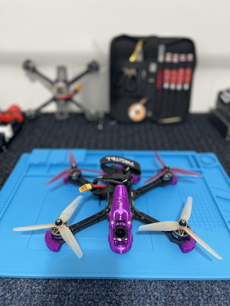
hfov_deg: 53.1
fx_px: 230
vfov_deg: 67.3
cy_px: 153
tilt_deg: -33.5
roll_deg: +0.3
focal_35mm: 26
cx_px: 115
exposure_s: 1/50
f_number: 1.6
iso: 400
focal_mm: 5.1
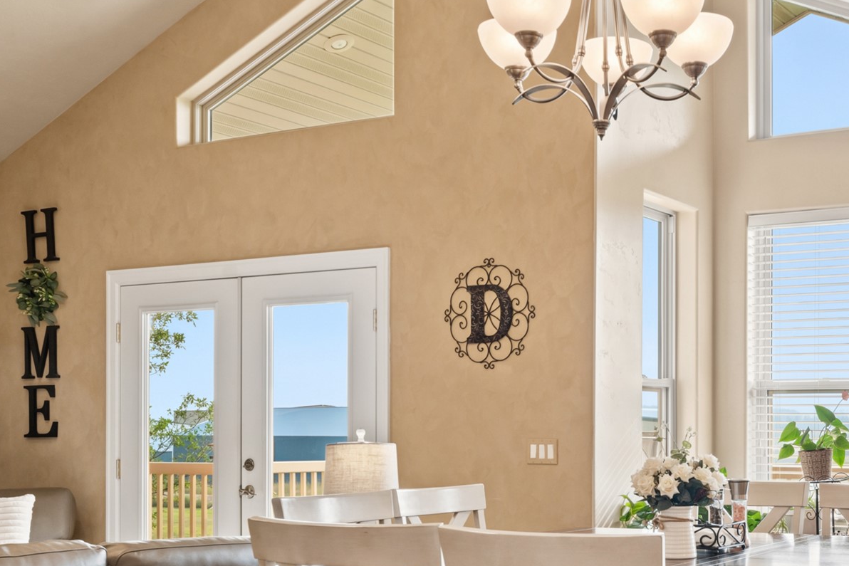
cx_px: 687
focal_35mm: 51
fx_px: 1203
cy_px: 426
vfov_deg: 26.1
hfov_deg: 37.4
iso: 250
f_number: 9
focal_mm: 28
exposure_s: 1/13
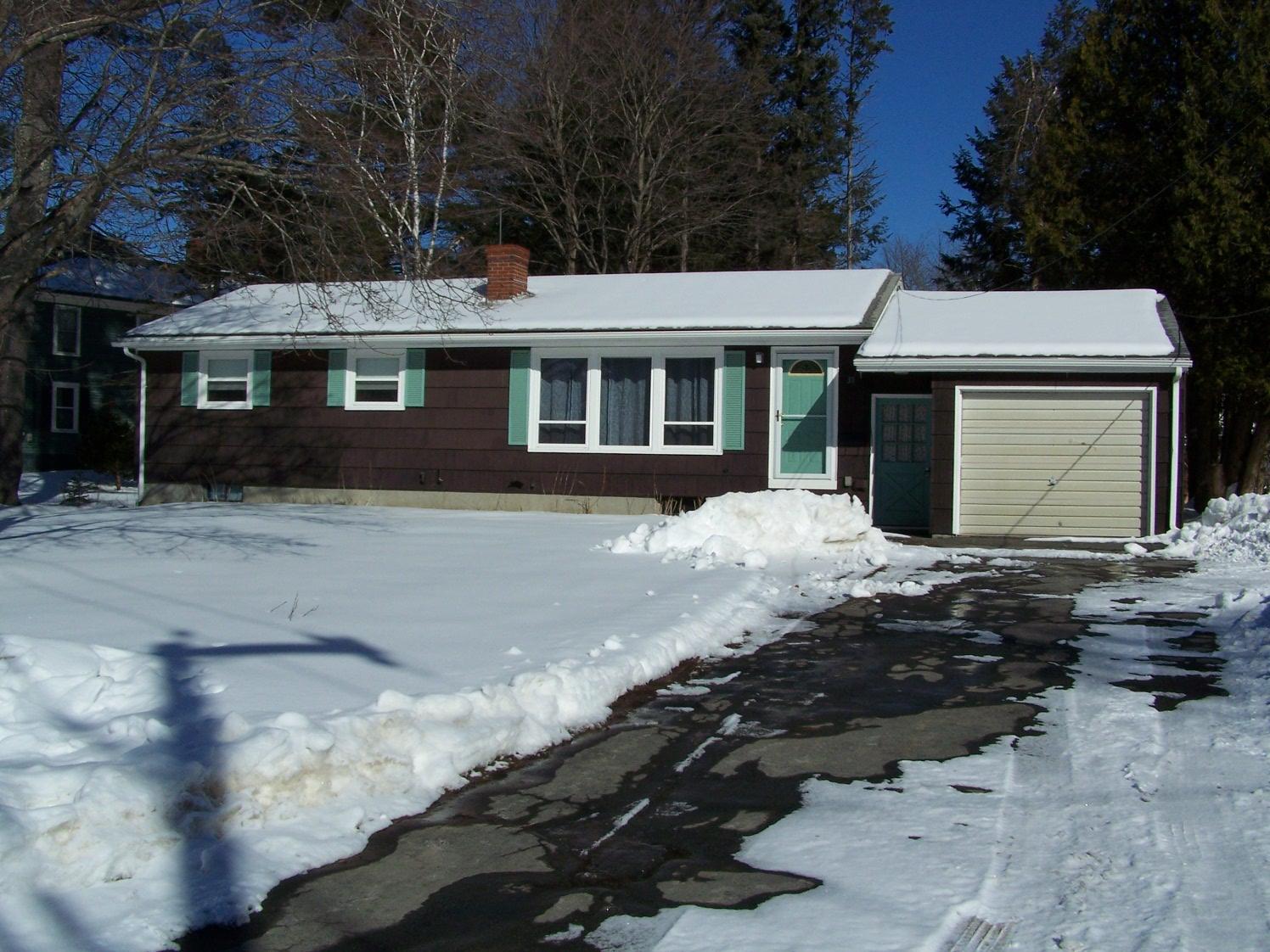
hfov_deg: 49.0
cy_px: 476
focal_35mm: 38
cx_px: 635
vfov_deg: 37.7
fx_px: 1394
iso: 80
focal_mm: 6.3
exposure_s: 1/1000
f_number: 5.6
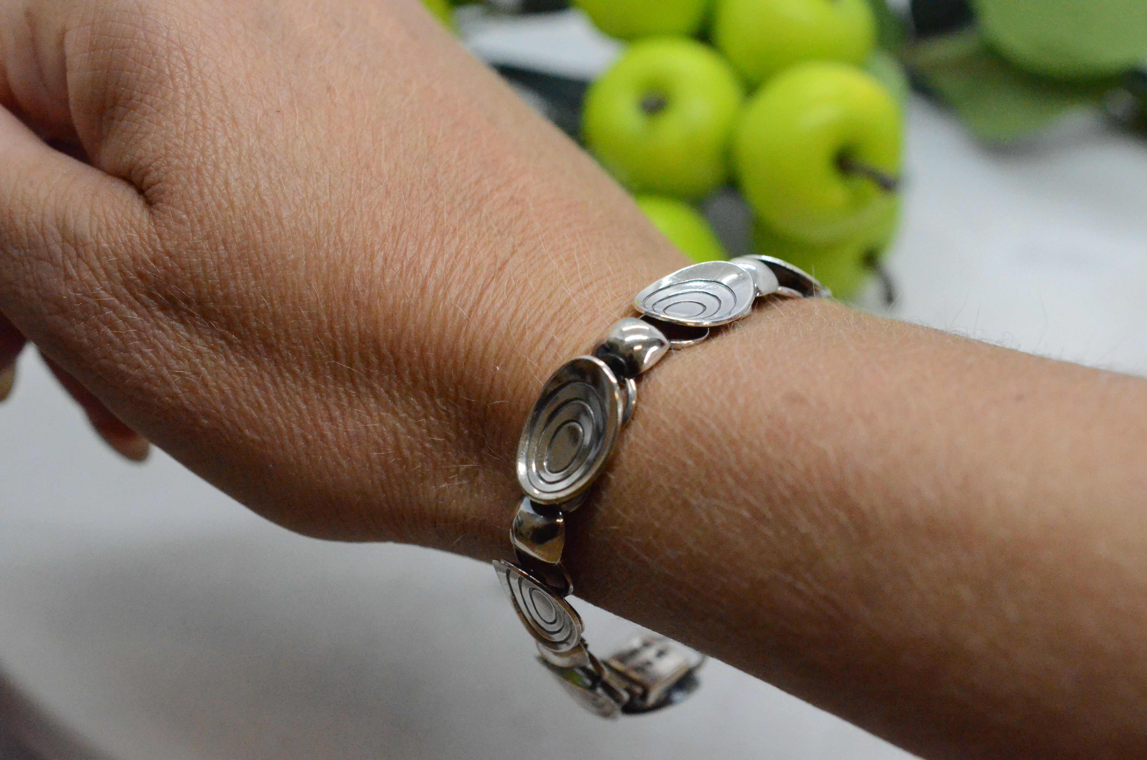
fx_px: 1908
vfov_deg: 22.5
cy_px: 380
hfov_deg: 33.5
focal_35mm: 60
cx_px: 574
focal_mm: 40
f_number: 6.3
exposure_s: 1/3200
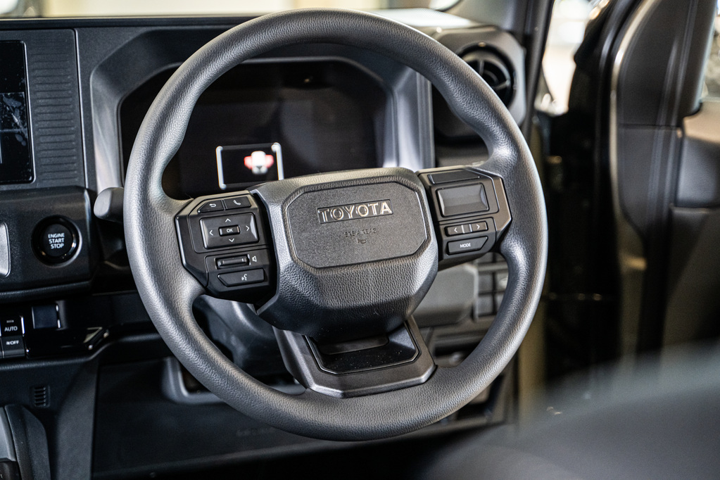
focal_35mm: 63
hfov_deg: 31.9
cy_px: 240
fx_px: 1260
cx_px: 360
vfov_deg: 21.6
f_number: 2.8
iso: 1600
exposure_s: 1/125
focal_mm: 63
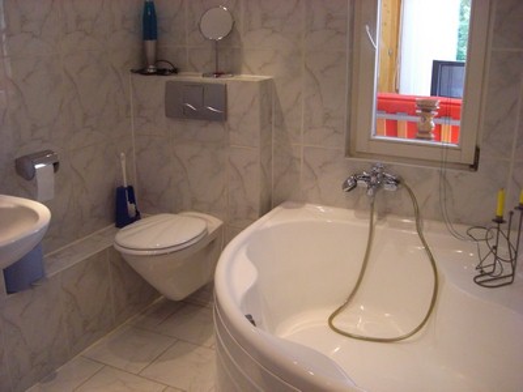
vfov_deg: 37.7
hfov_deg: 49.0
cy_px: 196
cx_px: 262
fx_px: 574
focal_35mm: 38
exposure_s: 1/80
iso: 400
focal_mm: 6.2
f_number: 2.7
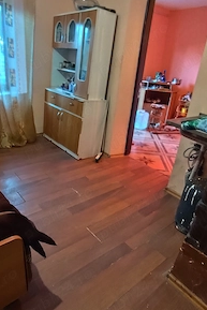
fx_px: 198
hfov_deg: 55.1
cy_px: 149
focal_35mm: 23
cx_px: 95
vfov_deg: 76.0
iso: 640
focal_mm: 1.65
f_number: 2.2
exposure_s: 1/20
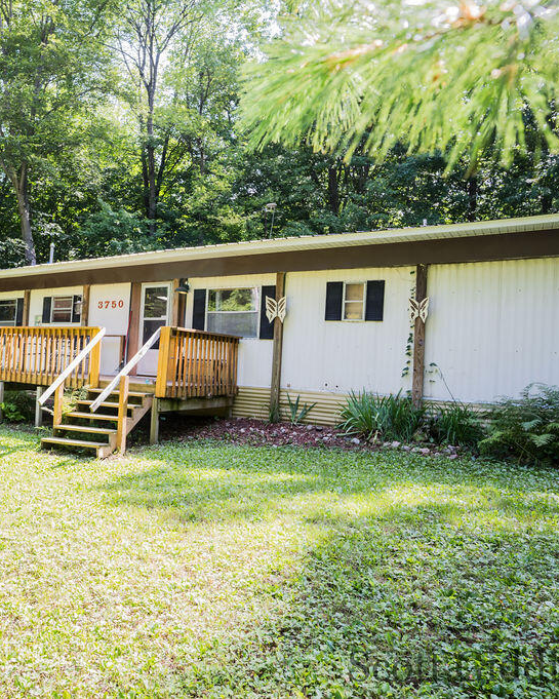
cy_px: 350
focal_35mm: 24
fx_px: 496
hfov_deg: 55.5
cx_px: 129
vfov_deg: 70.3
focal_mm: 17
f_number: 4
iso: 320
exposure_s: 1/160
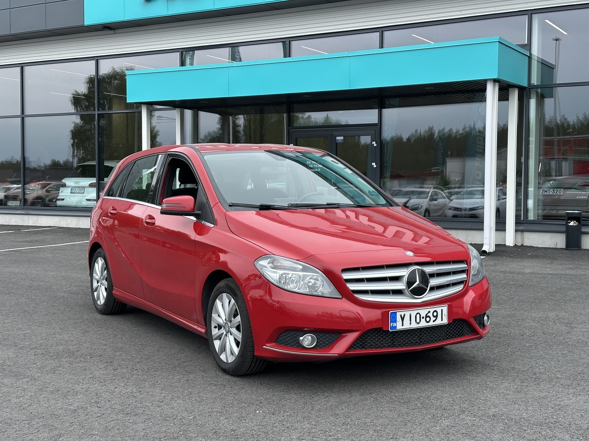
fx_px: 817
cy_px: 220
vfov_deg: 30.3
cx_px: 294
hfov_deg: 39.7
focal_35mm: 48
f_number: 1.78
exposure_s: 1/1157
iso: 64
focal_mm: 6.86
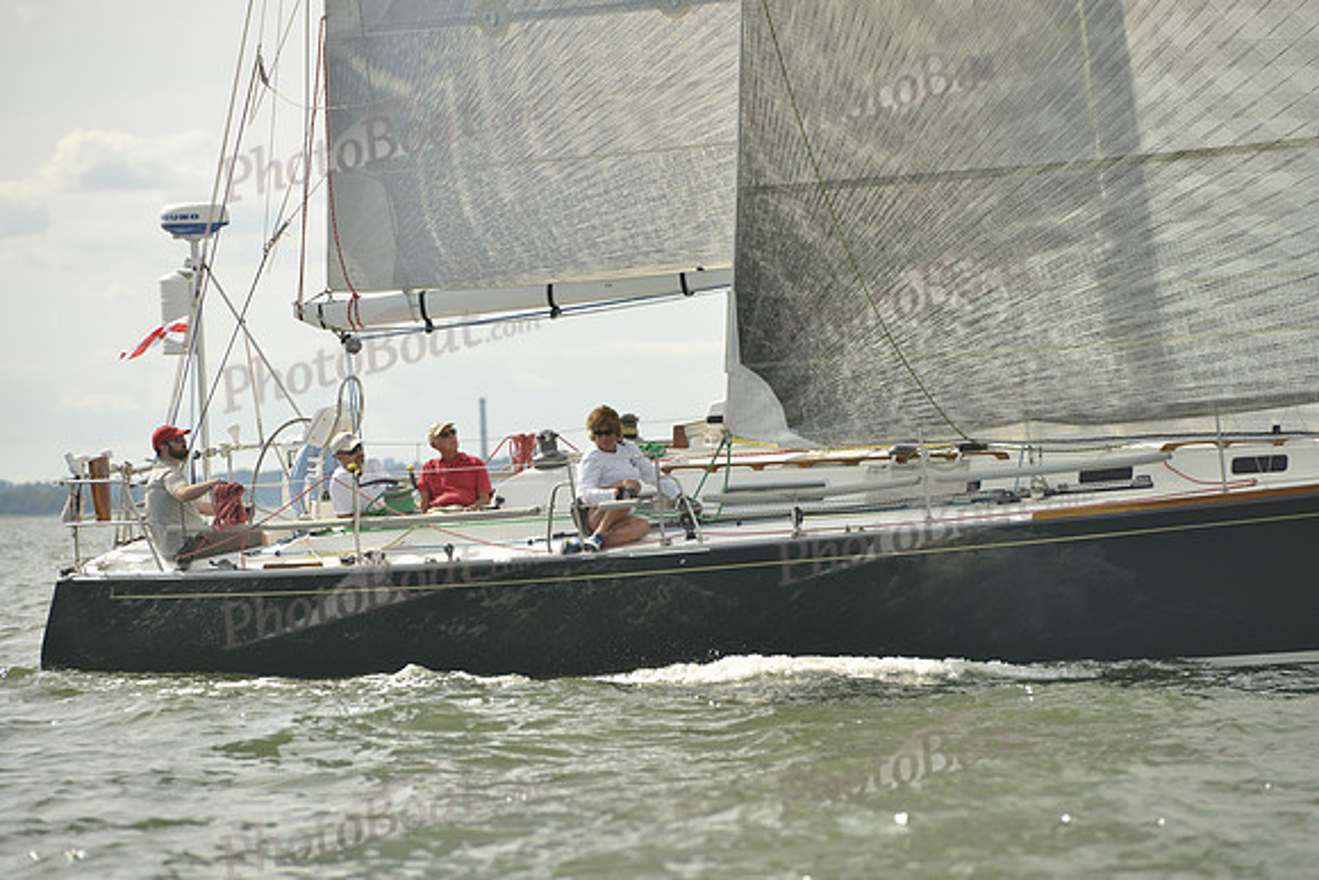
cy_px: 440
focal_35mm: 200
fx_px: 7329
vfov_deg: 6.9
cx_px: 660
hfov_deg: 10.3
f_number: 6.3
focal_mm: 200
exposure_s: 1/1000
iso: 200
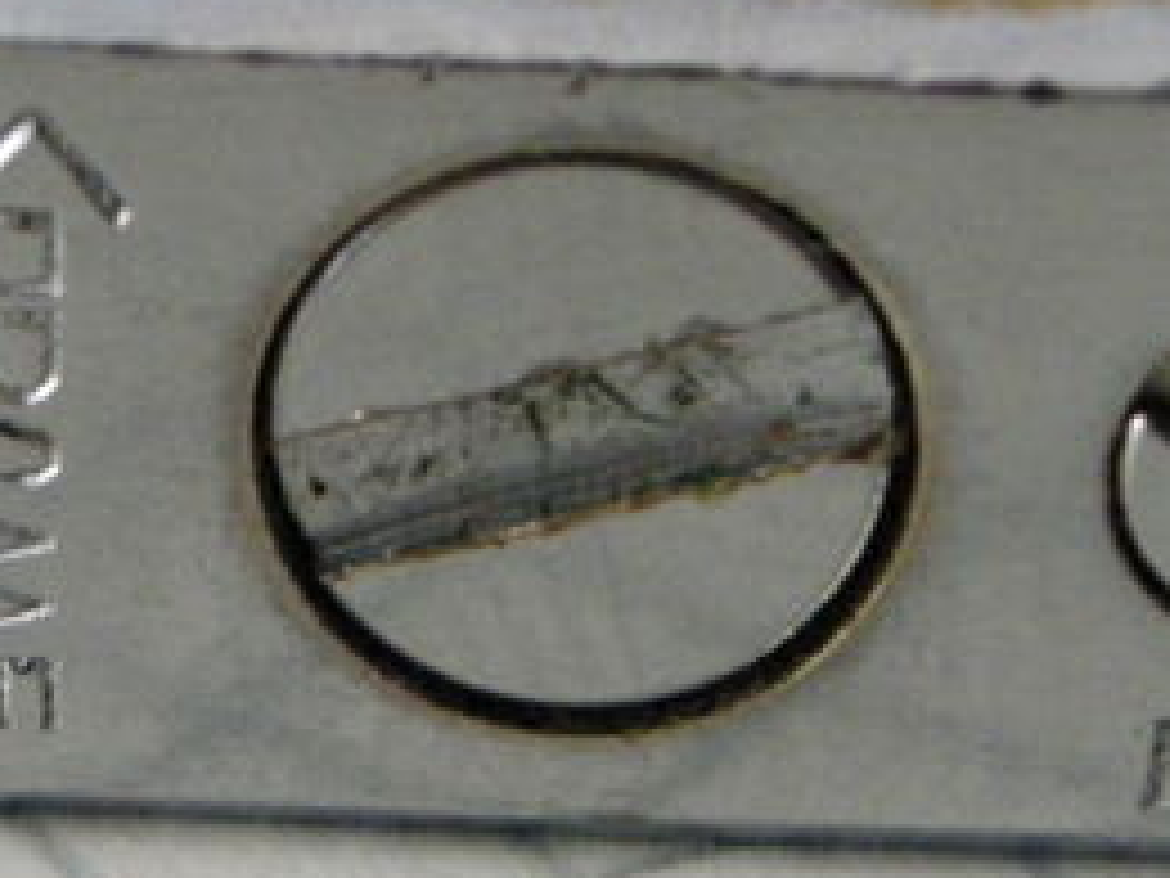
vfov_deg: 8.2
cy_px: 149
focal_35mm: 181
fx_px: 6118
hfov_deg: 10.9
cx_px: 518
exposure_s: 1/18.3
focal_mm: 10.1
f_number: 3.1
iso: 400
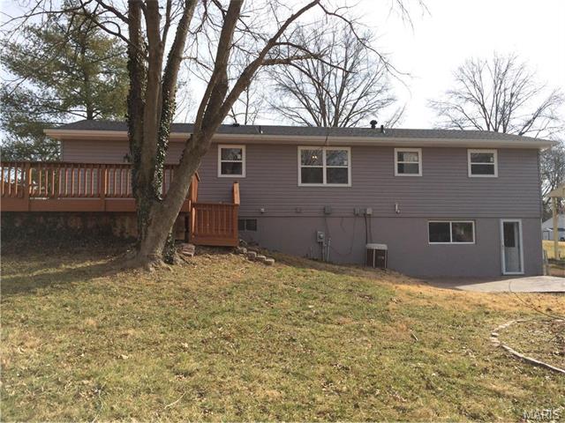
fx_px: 473
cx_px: 282
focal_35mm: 29
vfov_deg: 48.2
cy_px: 212
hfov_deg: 61.7
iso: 64
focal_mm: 4.15
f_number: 2.2
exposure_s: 1/2283
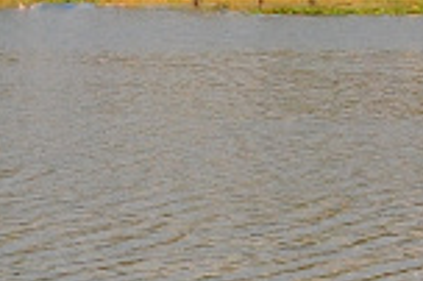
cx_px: -345
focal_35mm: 285
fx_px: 3345
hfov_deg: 7.0
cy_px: -224
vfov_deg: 4.8
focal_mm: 24
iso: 400
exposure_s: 1/1000
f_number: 8
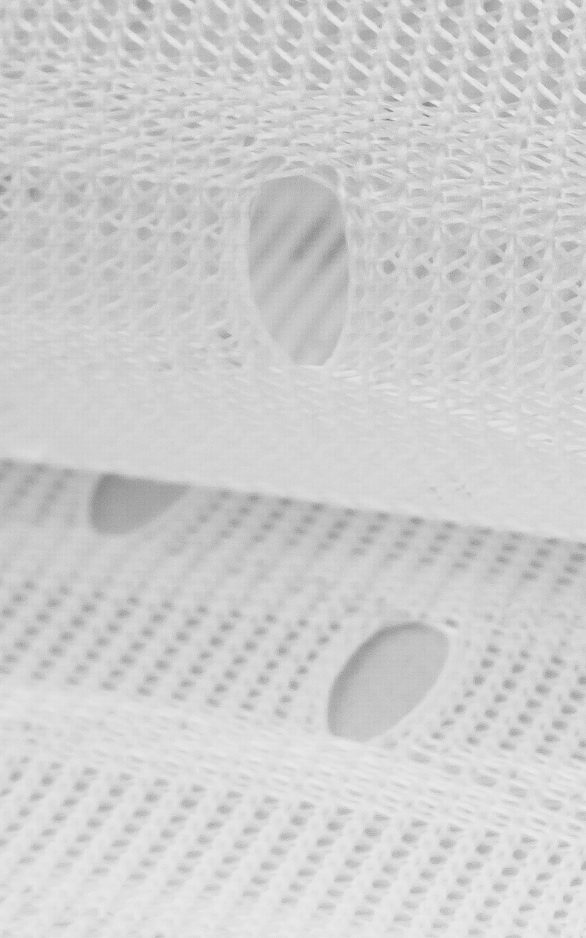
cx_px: 904
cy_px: 137
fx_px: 3388
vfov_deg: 15.6
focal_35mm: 133
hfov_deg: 9.6
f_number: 20
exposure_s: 1/5
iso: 100
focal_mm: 29
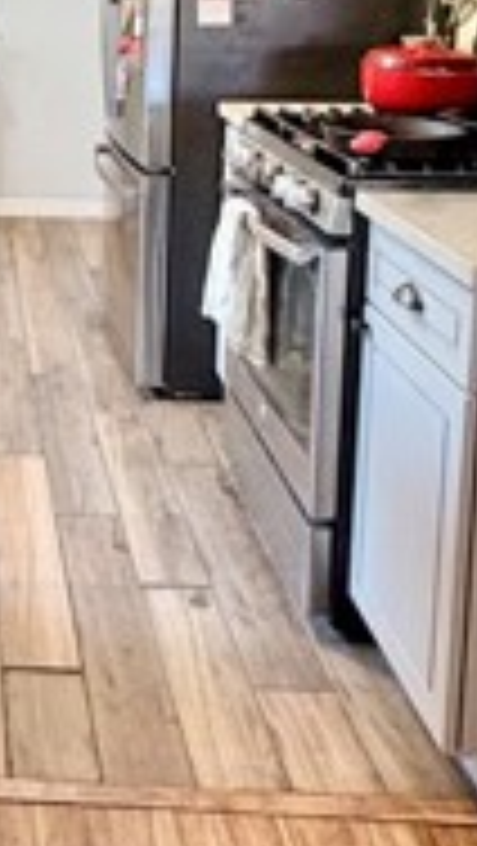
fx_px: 1167
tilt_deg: -6.9
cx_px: -135
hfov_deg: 21.1
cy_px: 81
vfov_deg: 37.2
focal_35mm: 52
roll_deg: -0.3
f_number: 2.2
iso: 400
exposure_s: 1/60
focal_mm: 2.22
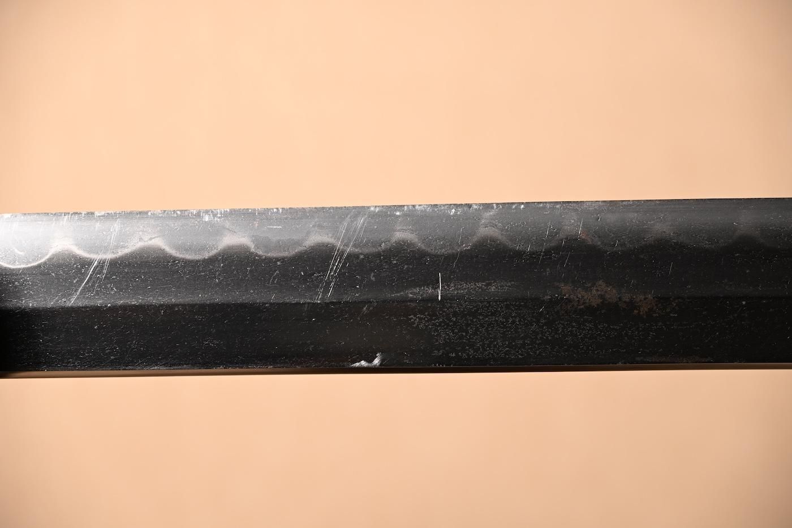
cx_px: 396
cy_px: 264
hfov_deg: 17.1
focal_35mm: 120
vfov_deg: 11.4
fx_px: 2640
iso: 100
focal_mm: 80
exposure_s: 1/2
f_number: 5.3
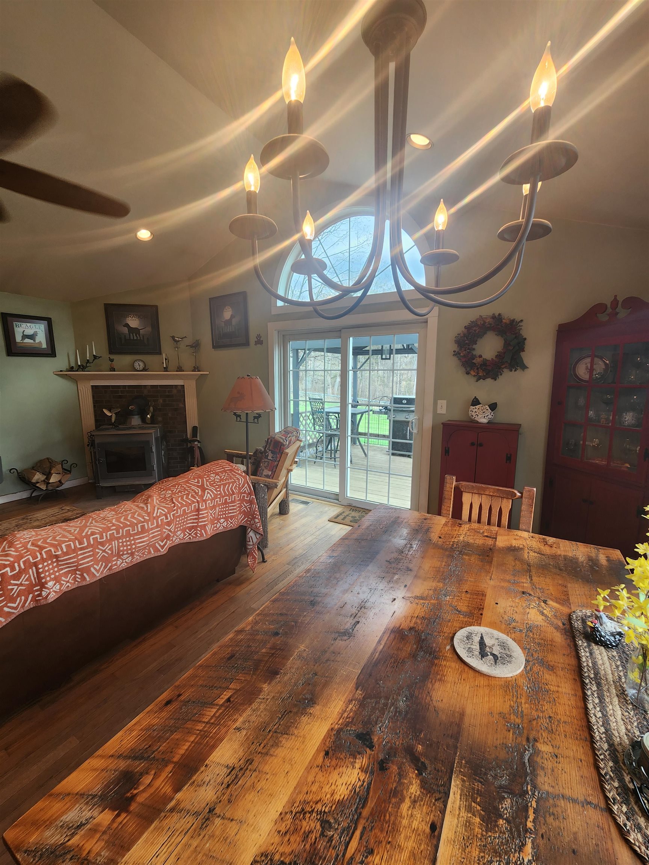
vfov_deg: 106.2
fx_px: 325
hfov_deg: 89.9
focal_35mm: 13
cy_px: 432
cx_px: 324
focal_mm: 2.2
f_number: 2.2
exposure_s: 1/60
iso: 64
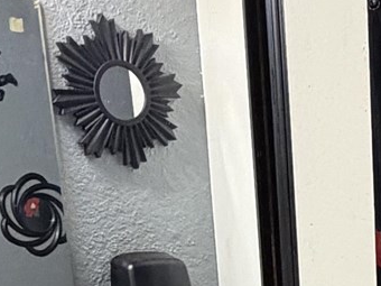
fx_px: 1046
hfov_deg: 19.4
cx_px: 468
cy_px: 552
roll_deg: +0.3
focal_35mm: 95
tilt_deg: -19.8
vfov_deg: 13.6
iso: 250
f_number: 2.2
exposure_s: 1/60
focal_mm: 2.22
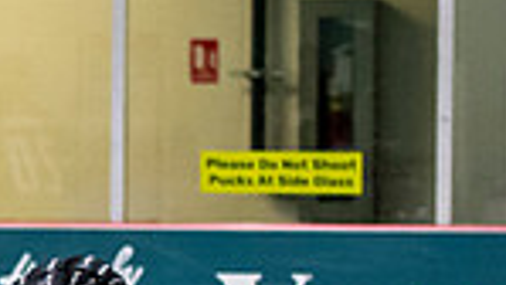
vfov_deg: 2.4
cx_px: -731
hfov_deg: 4.1
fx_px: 6860
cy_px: 624
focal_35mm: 511
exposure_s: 1/640
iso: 2000
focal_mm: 70
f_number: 3.2
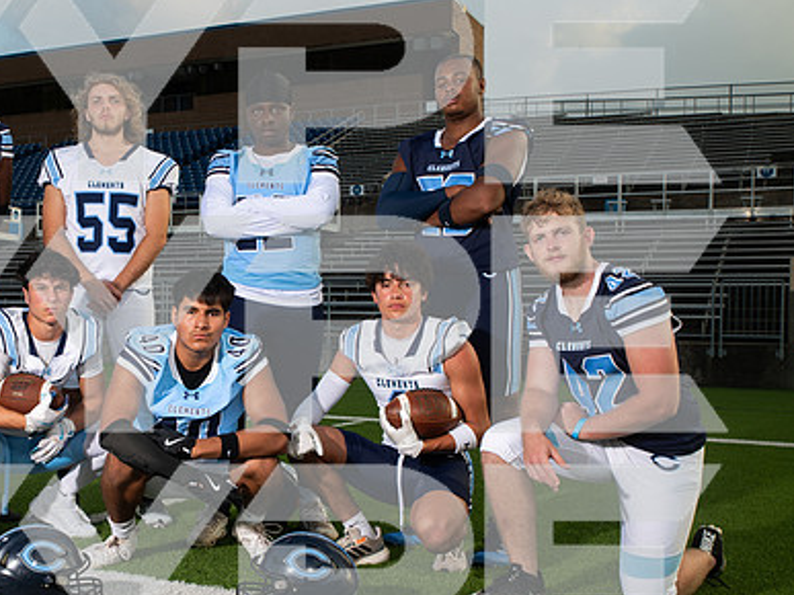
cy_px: 325
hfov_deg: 38.0
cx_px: 205
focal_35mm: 49
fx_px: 1124
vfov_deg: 29.6
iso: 160
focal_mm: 34
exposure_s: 1/320
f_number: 7.1
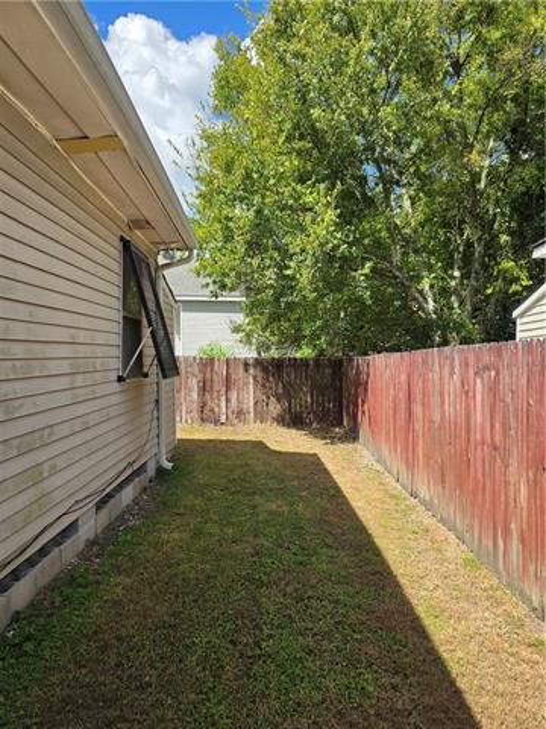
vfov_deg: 73.9
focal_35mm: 23
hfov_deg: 58.9
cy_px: 364
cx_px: 273
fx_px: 484
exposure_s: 1/4237
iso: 80
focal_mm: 6.3
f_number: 1.7
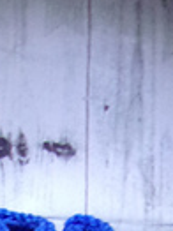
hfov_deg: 11.2
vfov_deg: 12.0
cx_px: 44
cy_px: 561
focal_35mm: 132
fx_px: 881
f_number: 3
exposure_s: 1/22
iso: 400
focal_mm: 4.9
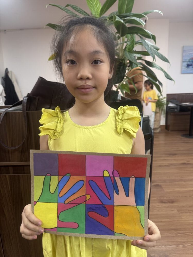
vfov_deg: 71.6
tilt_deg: -11.6
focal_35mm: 24
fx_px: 178
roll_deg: +3.0
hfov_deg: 56.8
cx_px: 96
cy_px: 128
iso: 125
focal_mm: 6.76
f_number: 1.78
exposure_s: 1/50
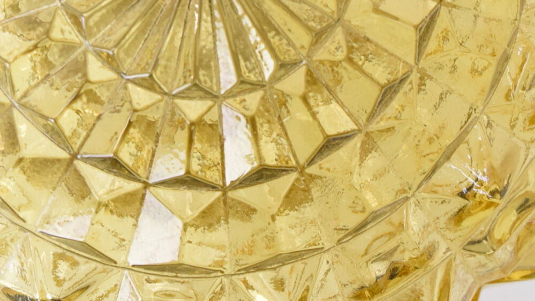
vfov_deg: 10.6
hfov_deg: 18.9
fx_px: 1603
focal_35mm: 113
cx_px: 239
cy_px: -56
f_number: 6.3
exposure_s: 1/160
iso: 1600
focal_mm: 24
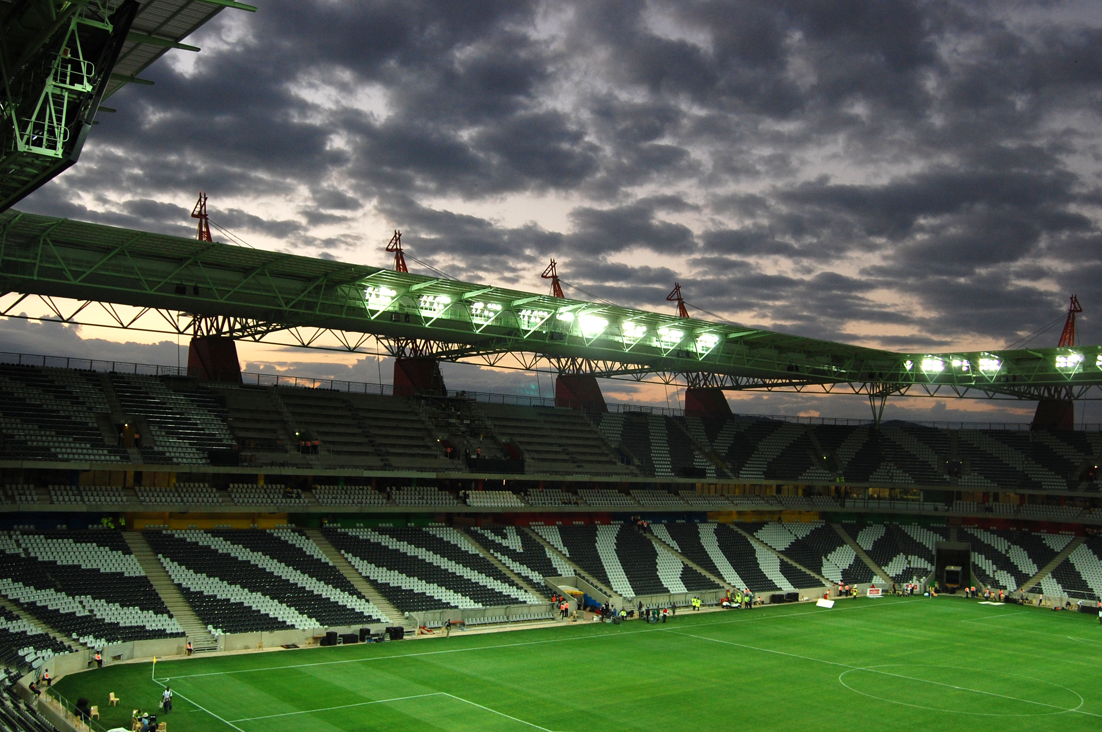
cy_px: 364
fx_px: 1040
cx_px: 557
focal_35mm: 34
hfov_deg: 55.8
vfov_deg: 38.8
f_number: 5.6
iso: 360
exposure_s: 1/125
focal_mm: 22
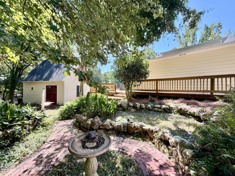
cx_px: 118
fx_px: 95
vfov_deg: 85.7
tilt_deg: -0.3
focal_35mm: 14
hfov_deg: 102.1
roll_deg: +0.5
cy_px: 88
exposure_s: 1/222
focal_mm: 2.22
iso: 50
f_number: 2.2
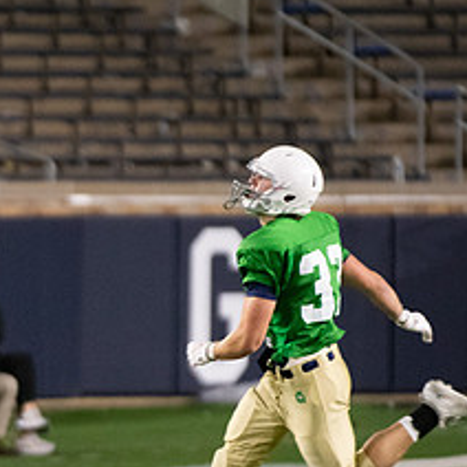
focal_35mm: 930
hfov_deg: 1.9
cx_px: 51
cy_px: 279
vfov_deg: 1.9
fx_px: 14195
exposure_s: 1/500
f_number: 4.5
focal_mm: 400
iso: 6400
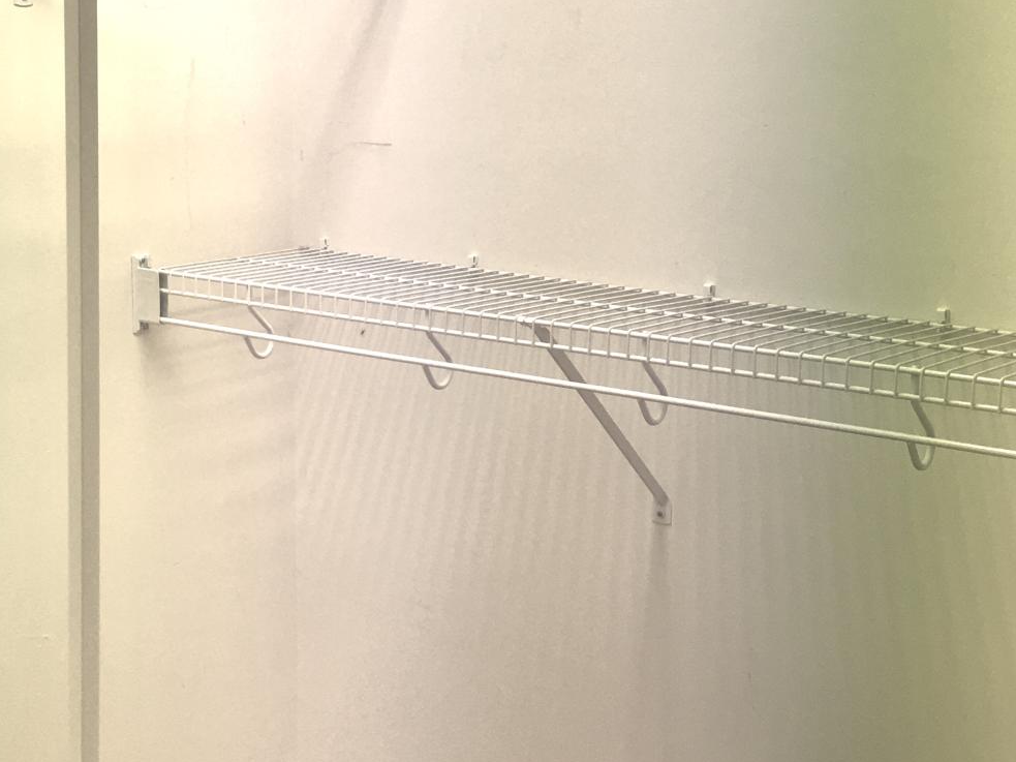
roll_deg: +0.4
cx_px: 353
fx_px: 1731
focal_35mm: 59
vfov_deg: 24.8
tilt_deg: -7.3
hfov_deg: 32.5
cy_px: 319
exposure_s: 1/30
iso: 25
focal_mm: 4.15
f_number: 2.2
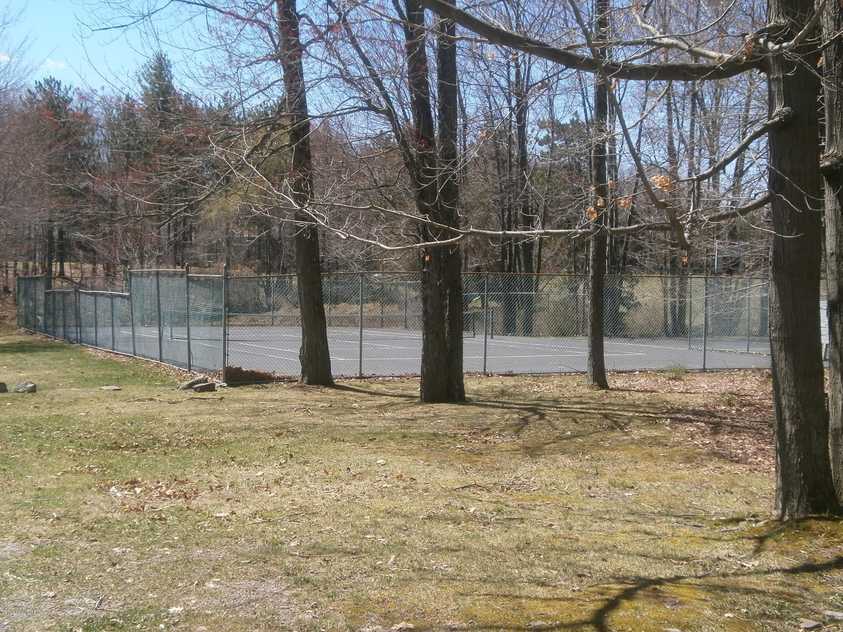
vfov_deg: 27.5
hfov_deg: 36.2
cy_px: 316
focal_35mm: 53
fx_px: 1291
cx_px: 422
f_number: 4.1
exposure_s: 1/500
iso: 100
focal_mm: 9.4
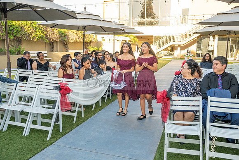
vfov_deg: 41.1
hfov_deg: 58.7
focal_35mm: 32
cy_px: 80
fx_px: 212
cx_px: 120
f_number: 5.6
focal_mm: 32
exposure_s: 1/320
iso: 500
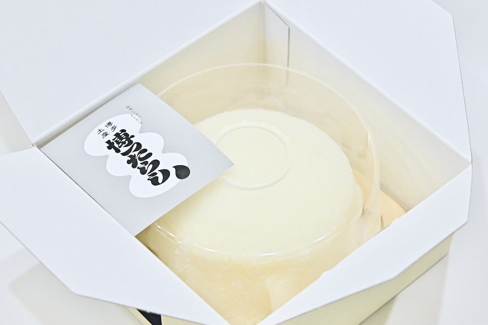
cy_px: 162
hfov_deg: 22.6
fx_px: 1220
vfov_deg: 15.2
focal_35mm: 90
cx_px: 244
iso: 4000
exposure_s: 1/125
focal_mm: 60
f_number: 6.3
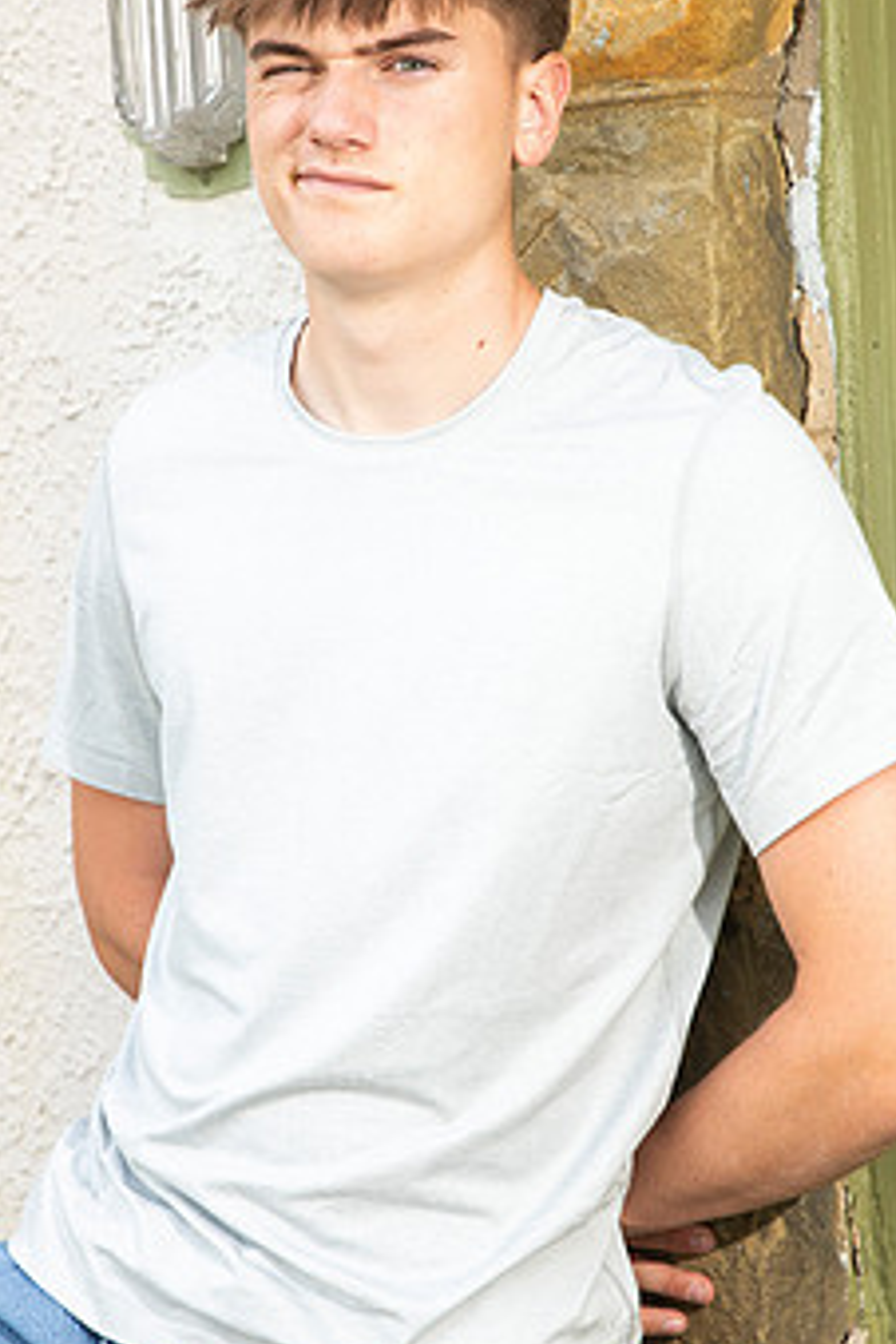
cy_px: 678
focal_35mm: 93
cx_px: 365
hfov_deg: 14.7
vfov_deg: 21.9
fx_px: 3472
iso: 320
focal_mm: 70
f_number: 5.6
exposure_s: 1/160
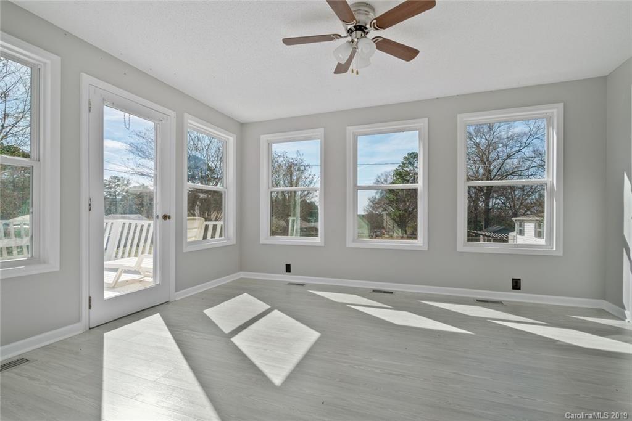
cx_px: 316
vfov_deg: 73.8
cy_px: 210
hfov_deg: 96.7
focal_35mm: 16
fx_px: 281
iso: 800
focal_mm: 16
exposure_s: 1/60
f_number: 9
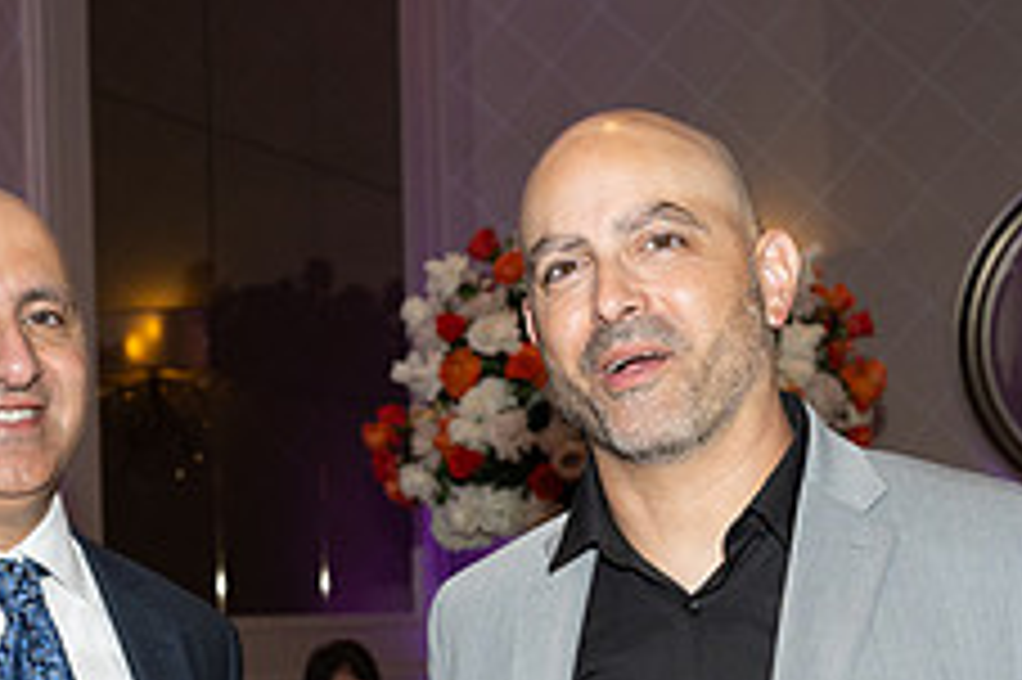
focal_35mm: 92
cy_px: 723
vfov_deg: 14.5
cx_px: 392
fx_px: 2610
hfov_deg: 22.1
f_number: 5.6
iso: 800
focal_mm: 36
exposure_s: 1/100
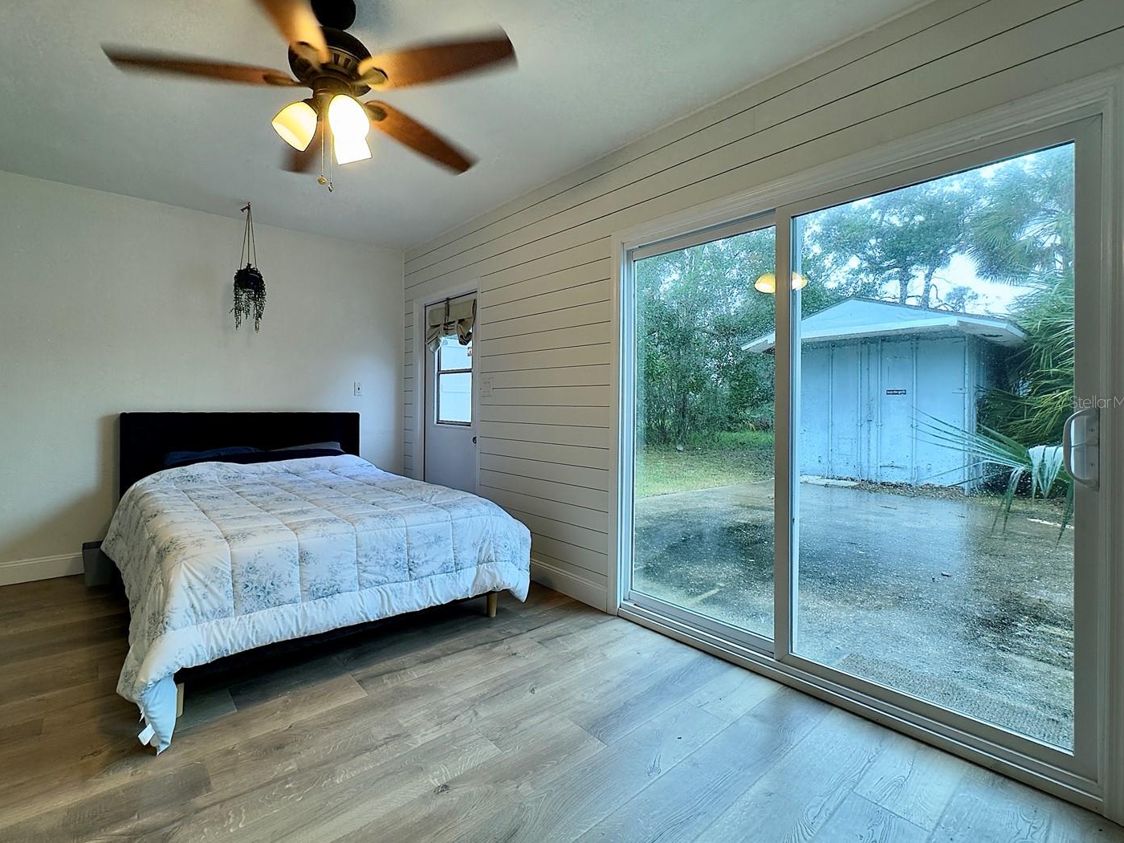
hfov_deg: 94.2
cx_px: 503
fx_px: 520
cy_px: 401
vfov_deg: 78.1
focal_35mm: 16
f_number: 2.2
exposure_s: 1/60
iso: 250
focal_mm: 2.22
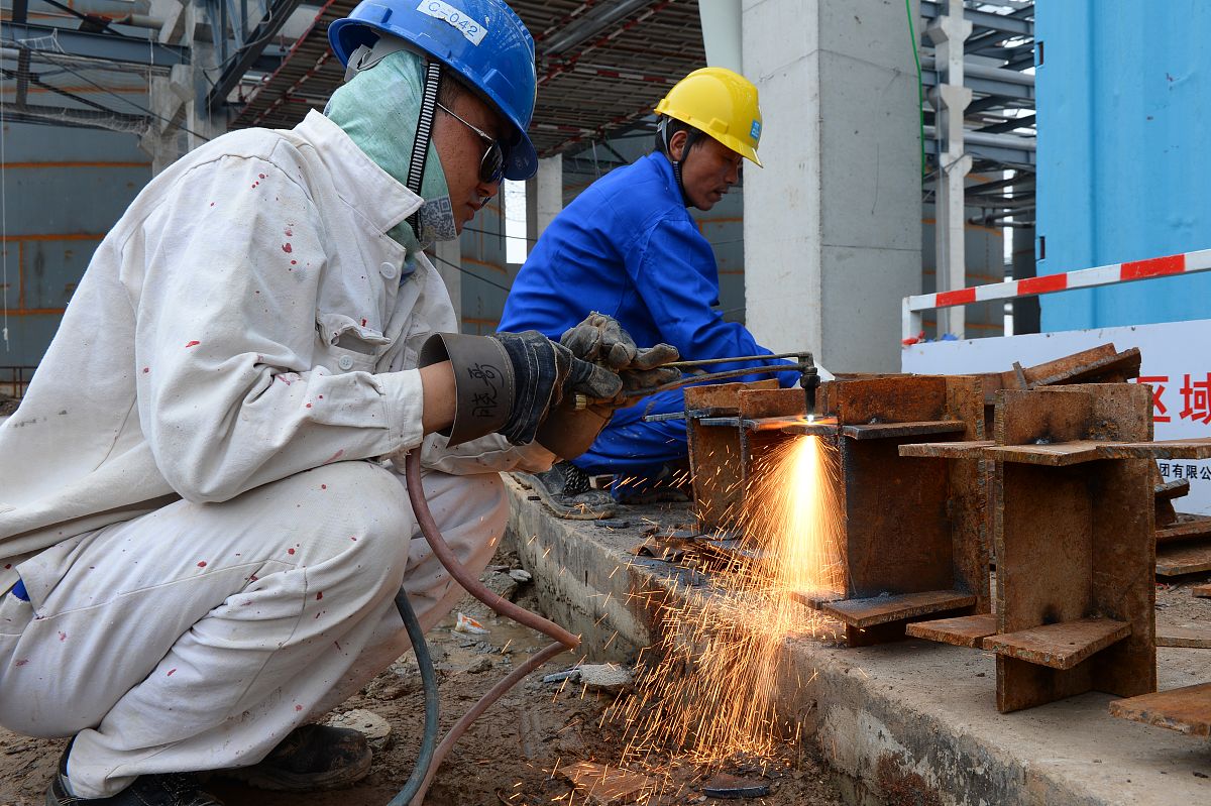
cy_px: 403
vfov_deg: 38.9
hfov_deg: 55.8
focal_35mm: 34
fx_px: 1143
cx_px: 606
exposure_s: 1/100
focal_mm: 34
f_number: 11
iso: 250
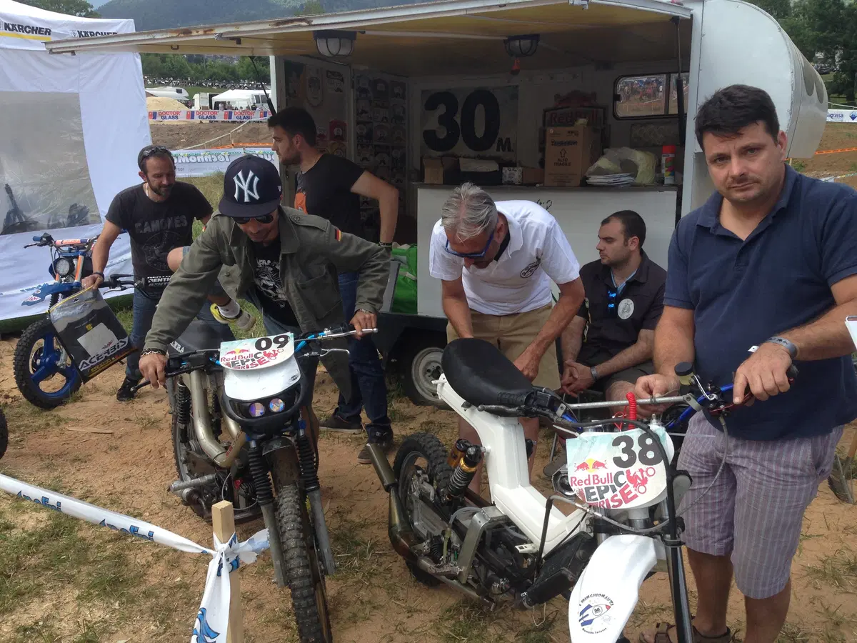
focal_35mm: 33
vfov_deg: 42.9
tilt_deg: -17.0
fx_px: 817
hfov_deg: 55.4
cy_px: 322
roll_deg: -0.9
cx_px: 428
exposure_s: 1/463
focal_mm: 4.12
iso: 50
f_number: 2.4
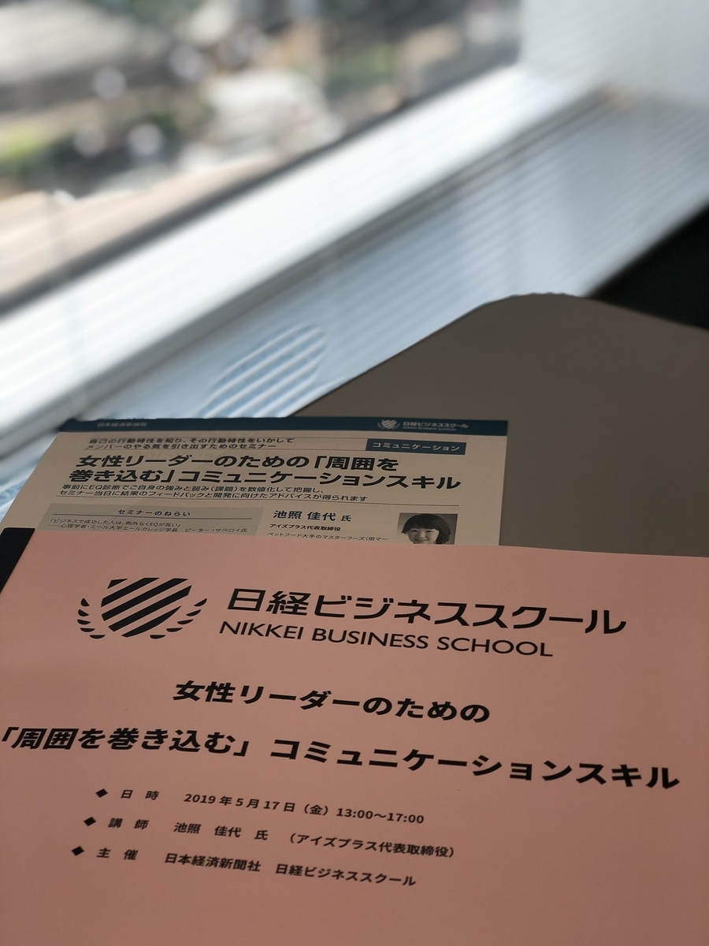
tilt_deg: -31.6
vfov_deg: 36.8
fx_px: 1420
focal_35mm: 52
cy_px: 473
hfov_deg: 28.0
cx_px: 354
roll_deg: +3.3
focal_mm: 6
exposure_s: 1/114
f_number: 2.4
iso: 16
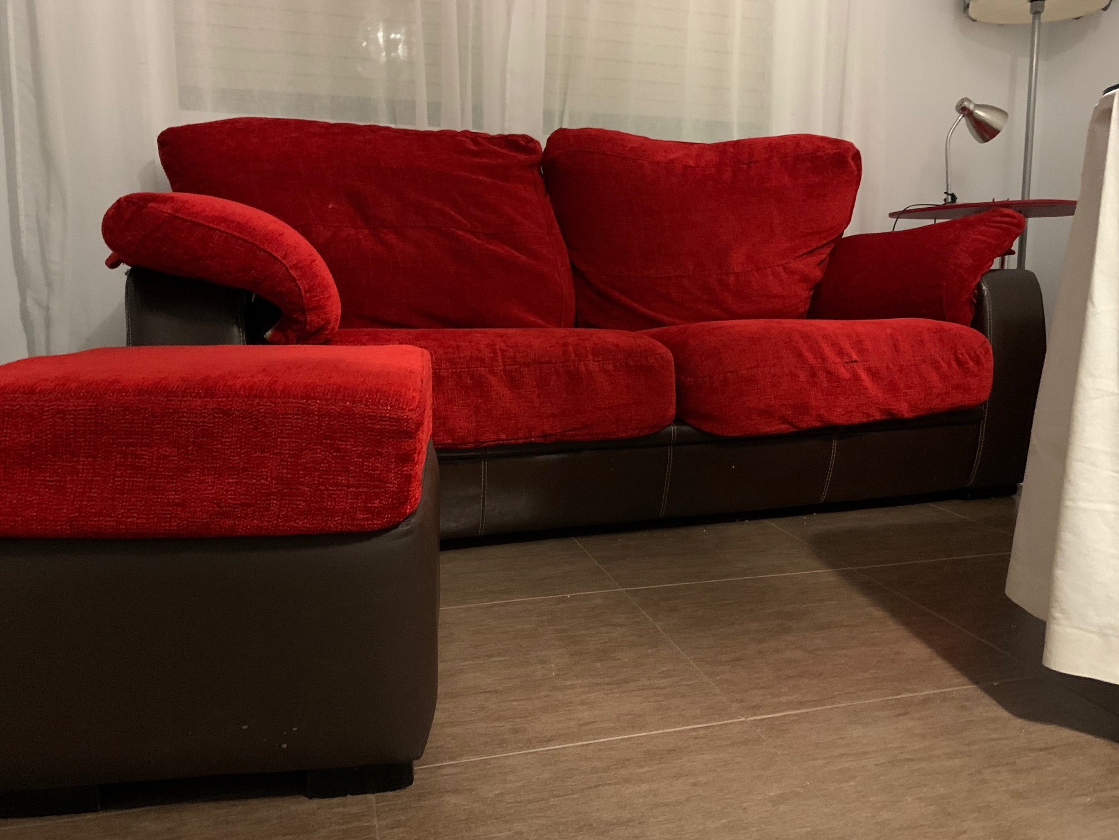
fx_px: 840
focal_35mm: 26
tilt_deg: -7.8
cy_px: 420
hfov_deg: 67.3
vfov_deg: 53.1
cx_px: 560
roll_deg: -0.4
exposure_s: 1/19
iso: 800
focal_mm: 4.25
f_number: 1.8
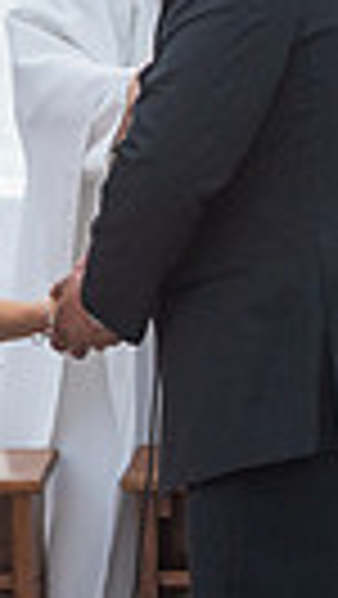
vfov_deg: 5.3
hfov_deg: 3.0
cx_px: -140
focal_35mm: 407
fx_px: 6472
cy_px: 398
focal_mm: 86
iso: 800
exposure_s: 1/125
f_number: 6.3
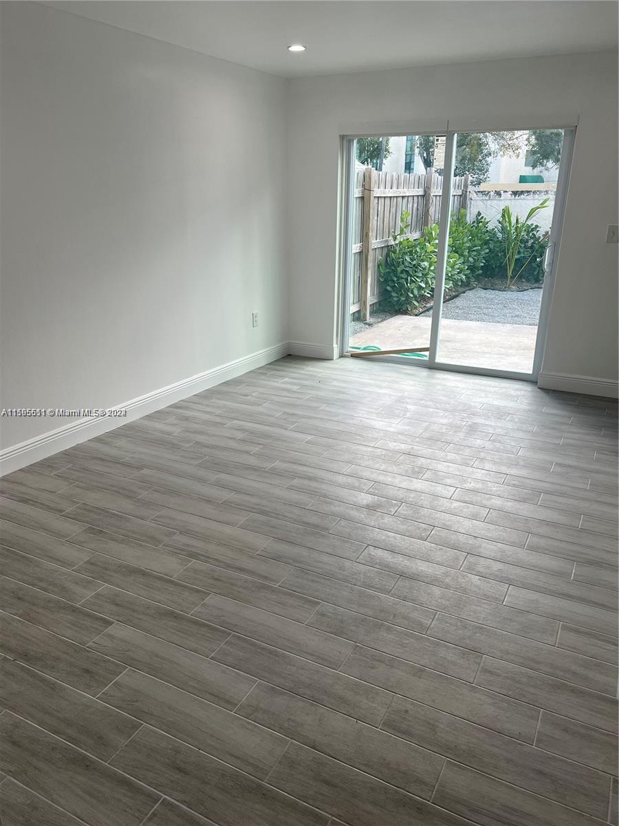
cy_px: 413
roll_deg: -0.2
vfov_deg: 67.3
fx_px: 620
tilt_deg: -19.7
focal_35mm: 26
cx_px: 310
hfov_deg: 53.1
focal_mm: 5.7
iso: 40
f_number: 1.5
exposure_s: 1/270
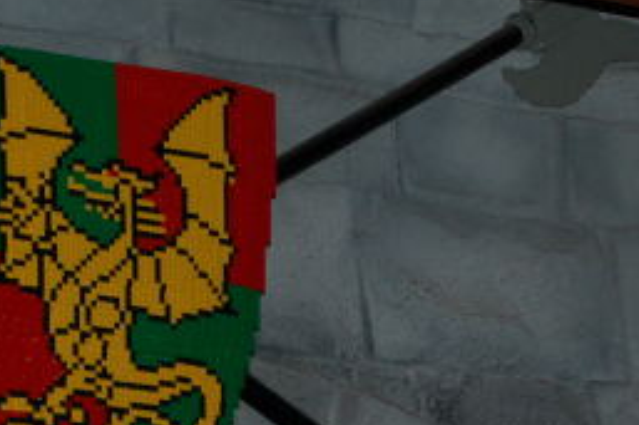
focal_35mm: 205
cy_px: 231
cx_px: 102
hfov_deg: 10.0
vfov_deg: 6.7
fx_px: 3641
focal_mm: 55
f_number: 5.6
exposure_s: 1/60
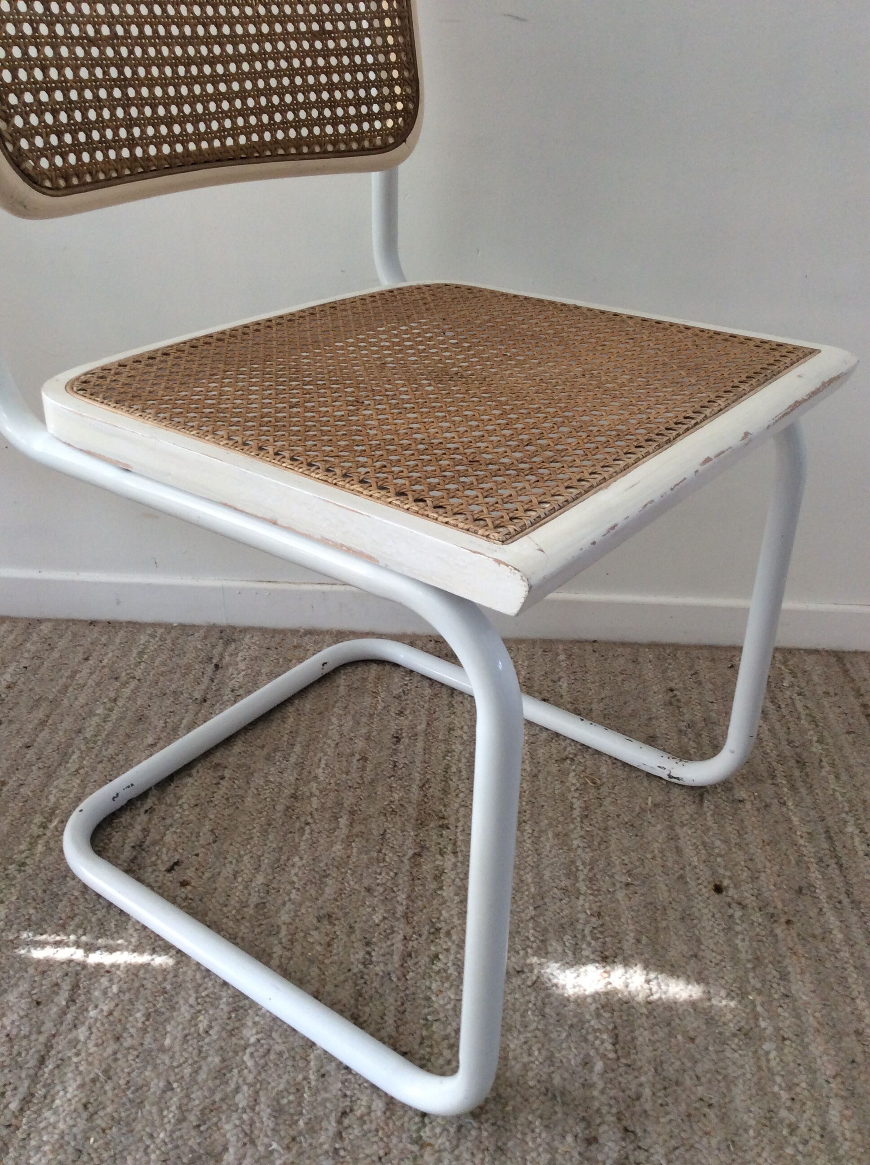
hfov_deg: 44.1
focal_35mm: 32
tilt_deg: -28.5
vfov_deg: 56.9
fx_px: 1075
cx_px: 435
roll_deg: -0.8
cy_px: 582
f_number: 2.4
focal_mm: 3.3
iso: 50
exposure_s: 1/25
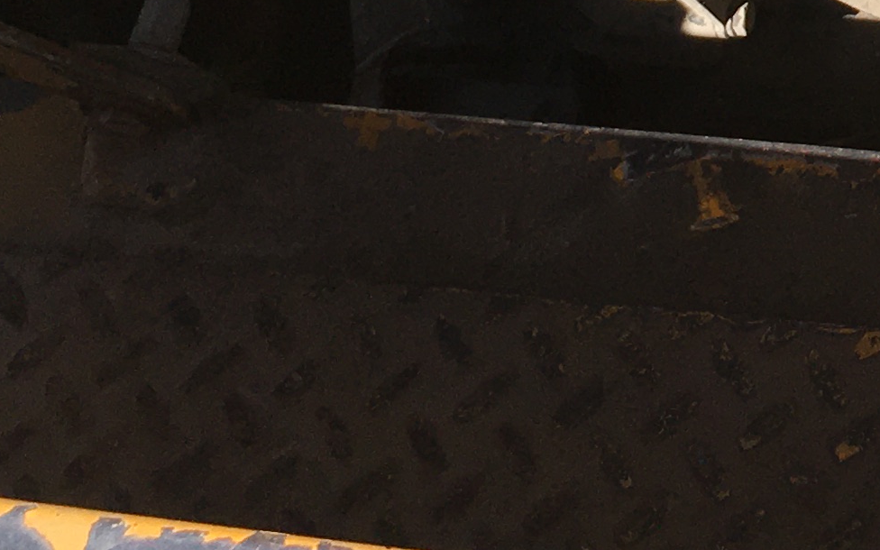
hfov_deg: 15.2
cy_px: -668
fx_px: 3046
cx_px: 1339
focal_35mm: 127
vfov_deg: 9.4
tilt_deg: -57.5
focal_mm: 4.15
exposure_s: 1/1083
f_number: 2.2
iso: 25
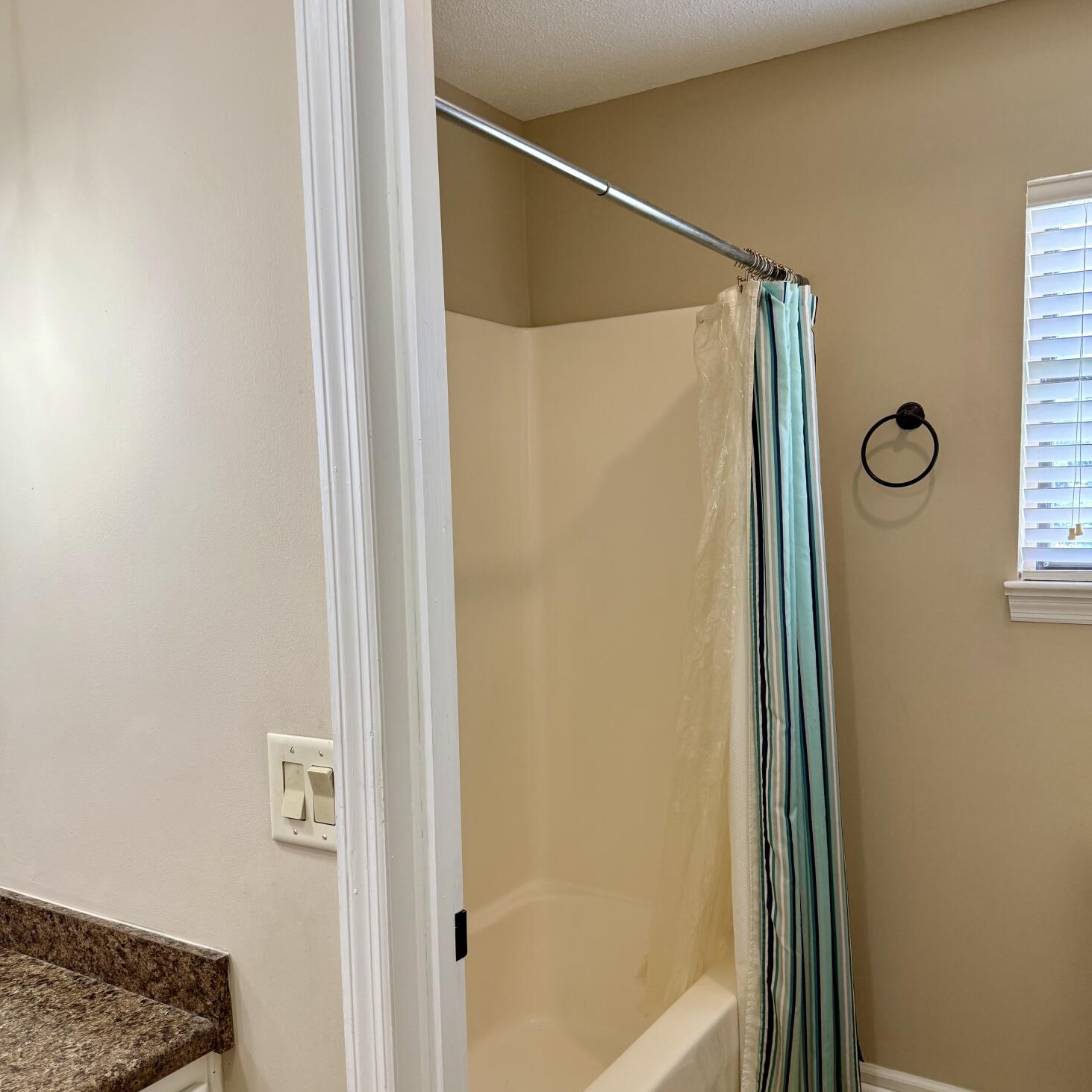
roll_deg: +0.9
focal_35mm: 29
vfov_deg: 55.4
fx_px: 1035
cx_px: 541
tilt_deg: -6.1
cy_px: 619
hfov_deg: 55.6
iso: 160
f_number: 1.78
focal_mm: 6.76
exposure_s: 1/120
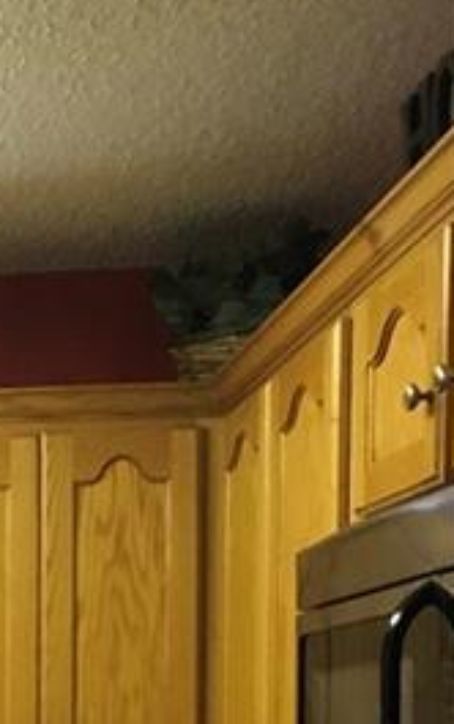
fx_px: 1700
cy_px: 921
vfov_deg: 21.9
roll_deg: +1.7
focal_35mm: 86
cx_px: -325
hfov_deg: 13.8
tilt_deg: -5.9
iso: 100
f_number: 1.8
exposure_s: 1/11
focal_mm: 3.99
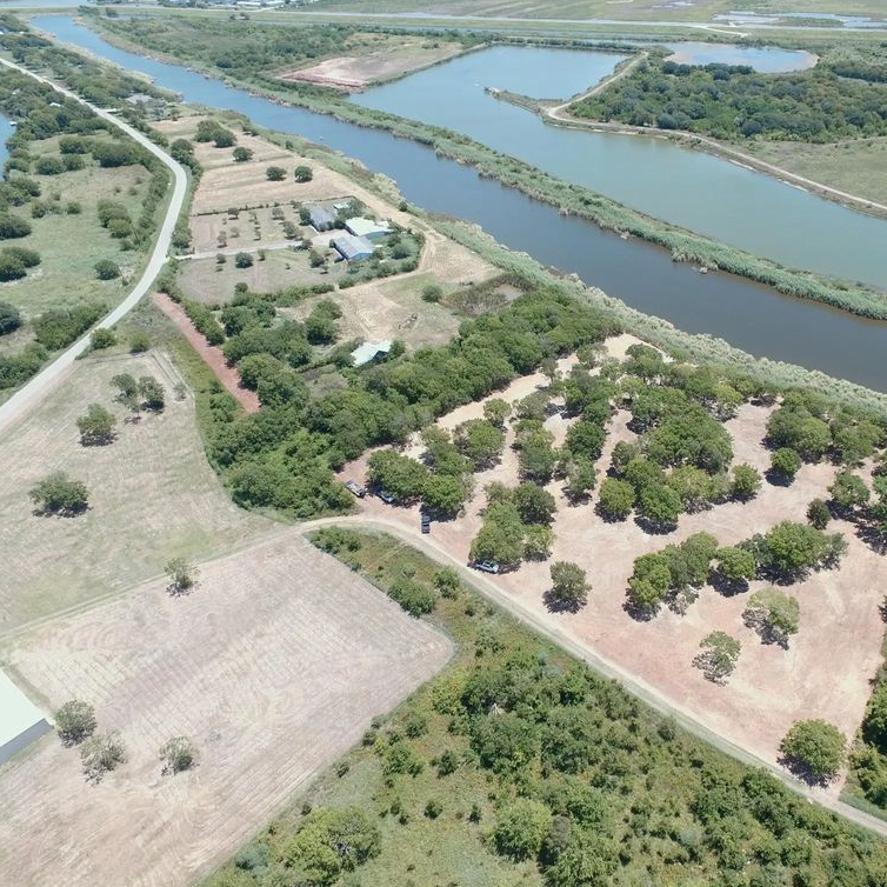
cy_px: 445
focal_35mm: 24
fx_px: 696
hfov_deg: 63.7
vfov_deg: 65.0
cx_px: 576
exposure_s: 1/380
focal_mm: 3.61
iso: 100
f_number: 2.8
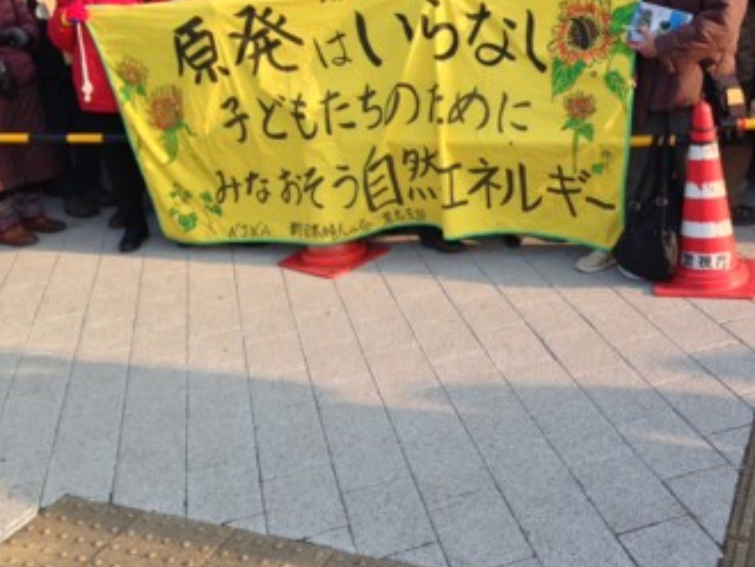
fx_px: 982
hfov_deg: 41.7
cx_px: 480
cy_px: 208
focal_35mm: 45
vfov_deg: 32.1
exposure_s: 1/313
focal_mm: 4.12
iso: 50
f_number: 2.4
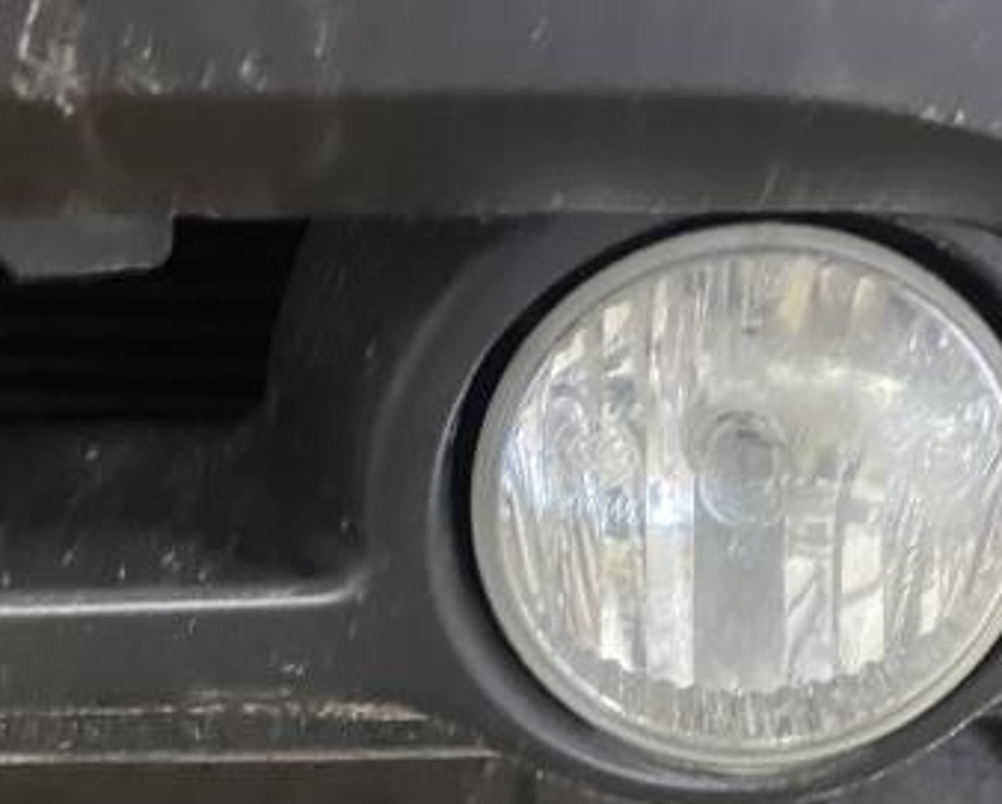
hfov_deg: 31.1
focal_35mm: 60
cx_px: 694
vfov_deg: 25.1
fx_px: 1781
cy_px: 605
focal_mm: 4.25
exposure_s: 1/30
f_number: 1.8
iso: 500
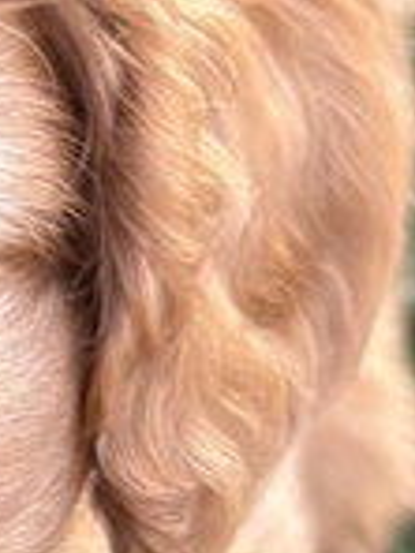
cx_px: -381
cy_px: 615
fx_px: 1870
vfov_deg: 16.3
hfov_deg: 11.5
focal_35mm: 117
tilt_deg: -65.5
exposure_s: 1/121
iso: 50
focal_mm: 5.96
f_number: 1.6
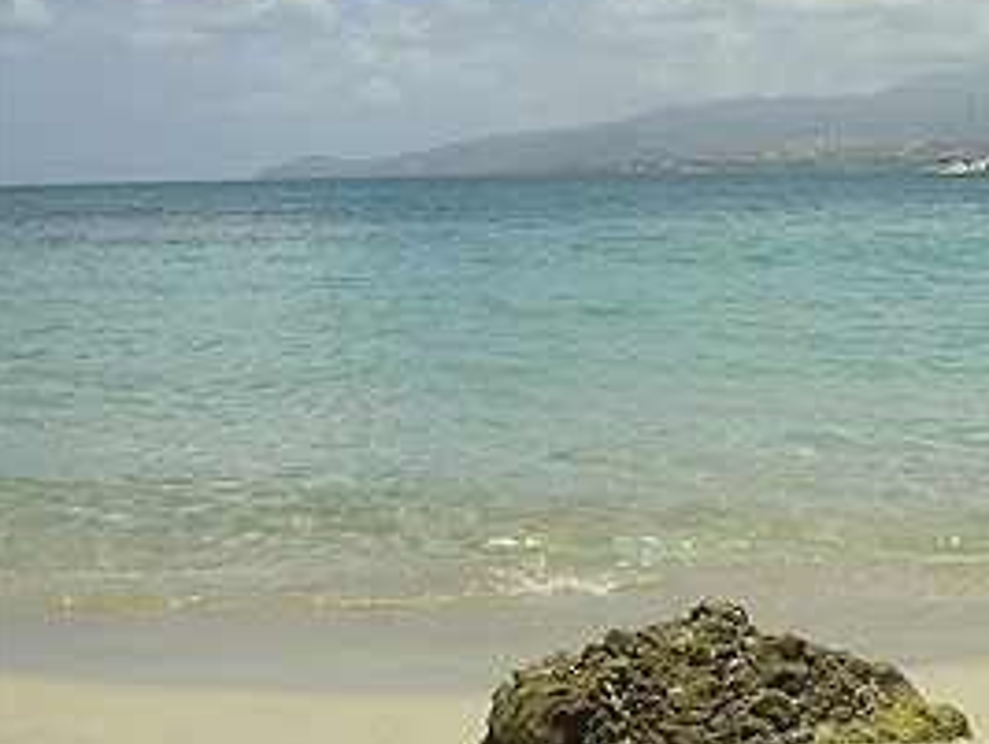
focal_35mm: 64
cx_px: 819
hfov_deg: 29.4
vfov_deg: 22.9
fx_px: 1831
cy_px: 452
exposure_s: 1/800
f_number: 4.1
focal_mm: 5.8
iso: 50
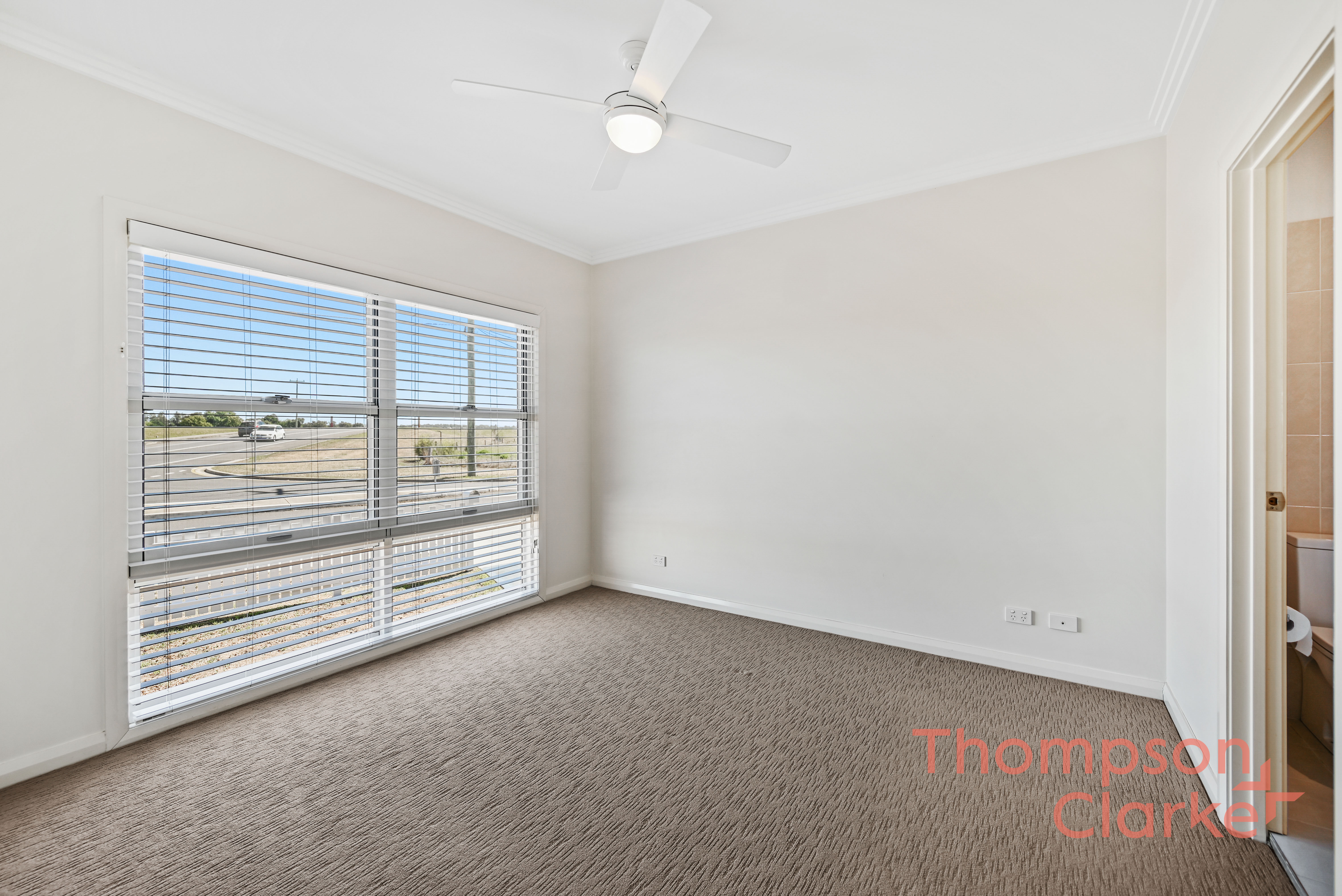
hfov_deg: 104.2
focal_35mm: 14
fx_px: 522
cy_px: 448
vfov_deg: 81.3
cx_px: 671
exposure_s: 1/15
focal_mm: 14
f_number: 4
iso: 100
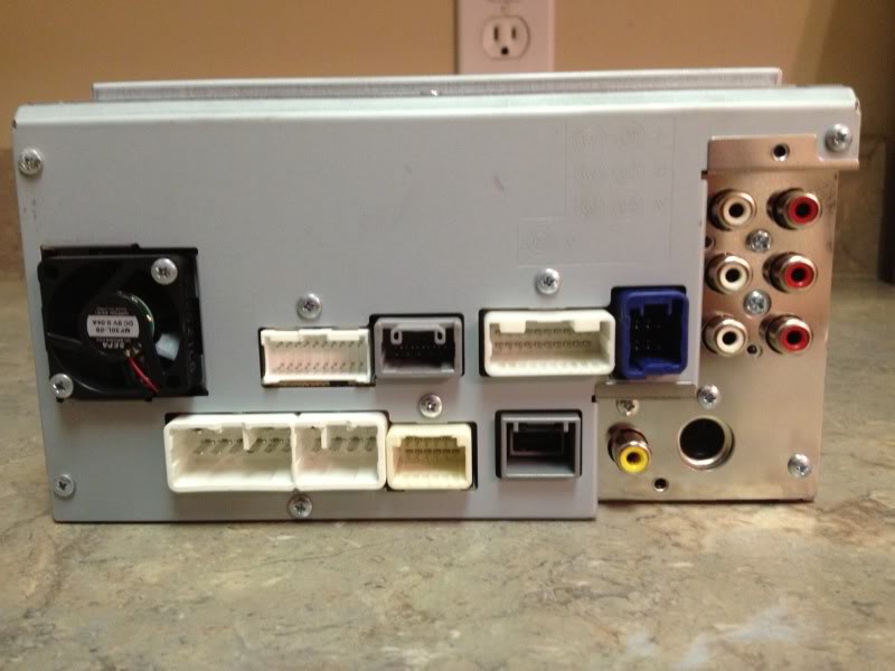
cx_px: 448
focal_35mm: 35
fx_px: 905
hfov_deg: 52.6
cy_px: 336
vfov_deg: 40.7
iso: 200
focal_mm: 4.3
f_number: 2.4
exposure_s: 1/20
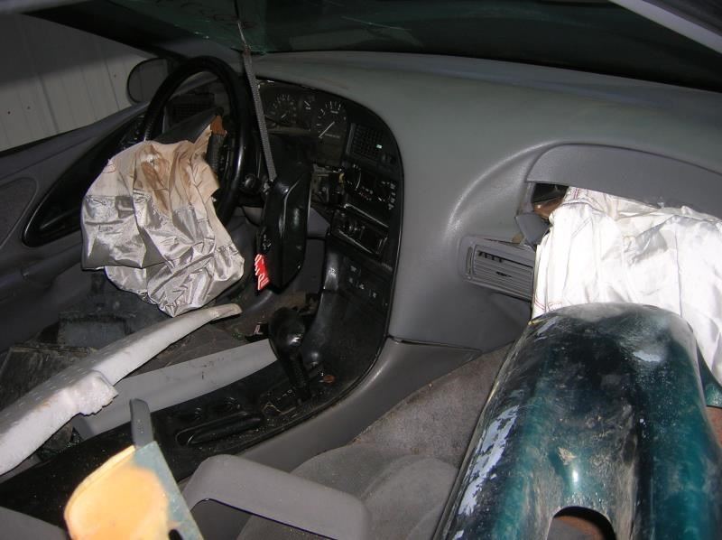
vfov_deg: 41.7
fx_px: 708
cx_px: 361
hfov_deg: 54.0
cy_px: 270
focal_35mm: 34
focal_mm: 5.7
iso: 50
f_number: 2.9
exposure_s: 1/60.1
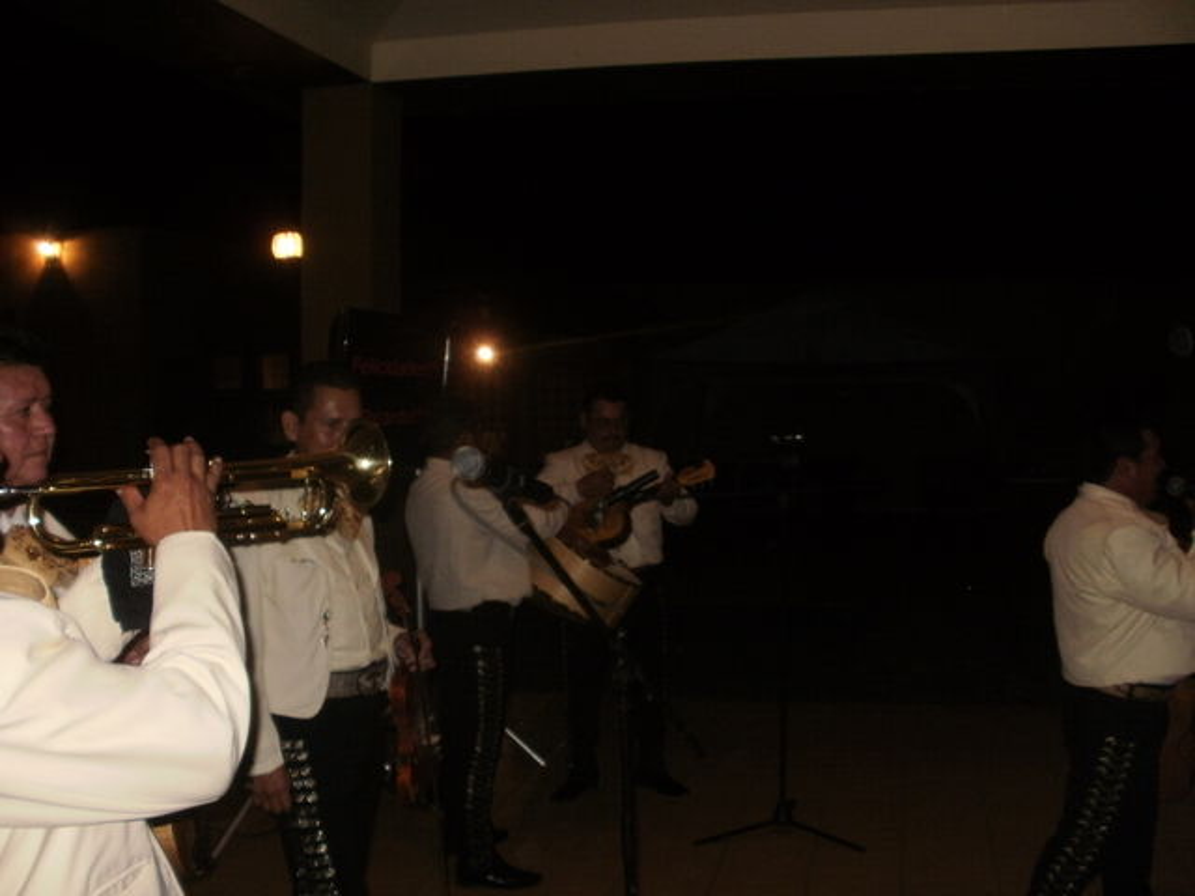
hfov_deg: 51.4
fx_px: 1243
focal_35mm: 36
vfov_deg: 39.7
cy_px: 448
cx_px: 598
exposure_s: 1/30
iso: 125
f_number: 3.5
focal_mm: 6.3
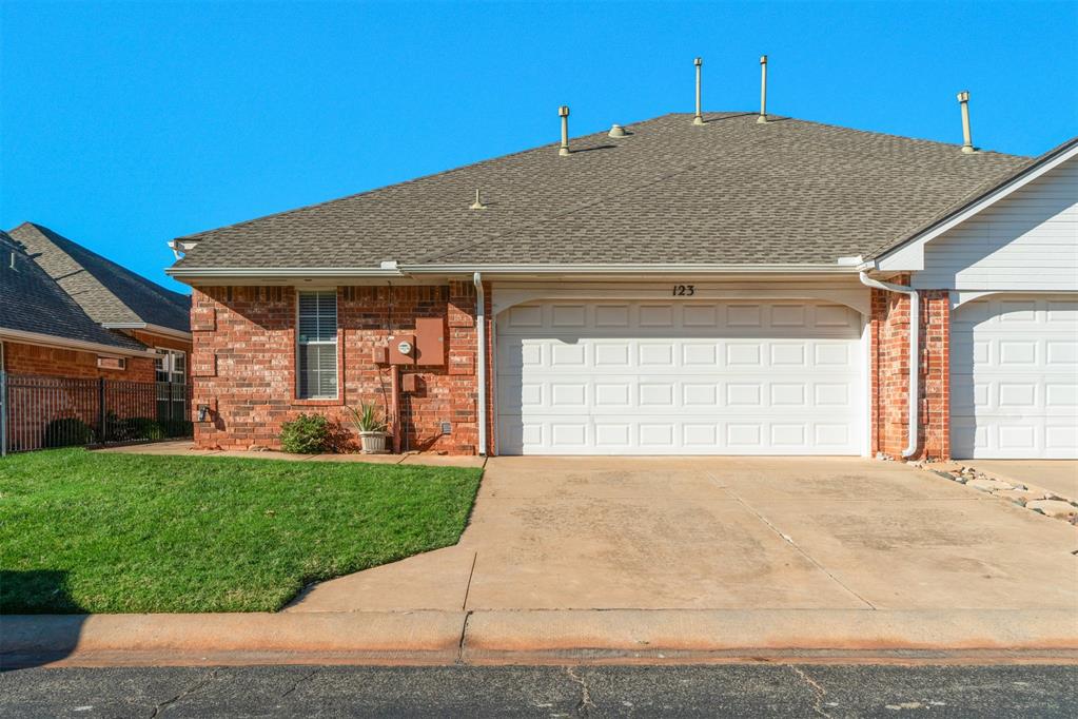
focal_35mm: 26
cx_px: 539
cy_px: 360
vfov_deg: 50.4
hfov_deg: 70.4
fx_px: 764
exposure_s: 1/400
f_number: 9
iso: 100
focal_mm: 17
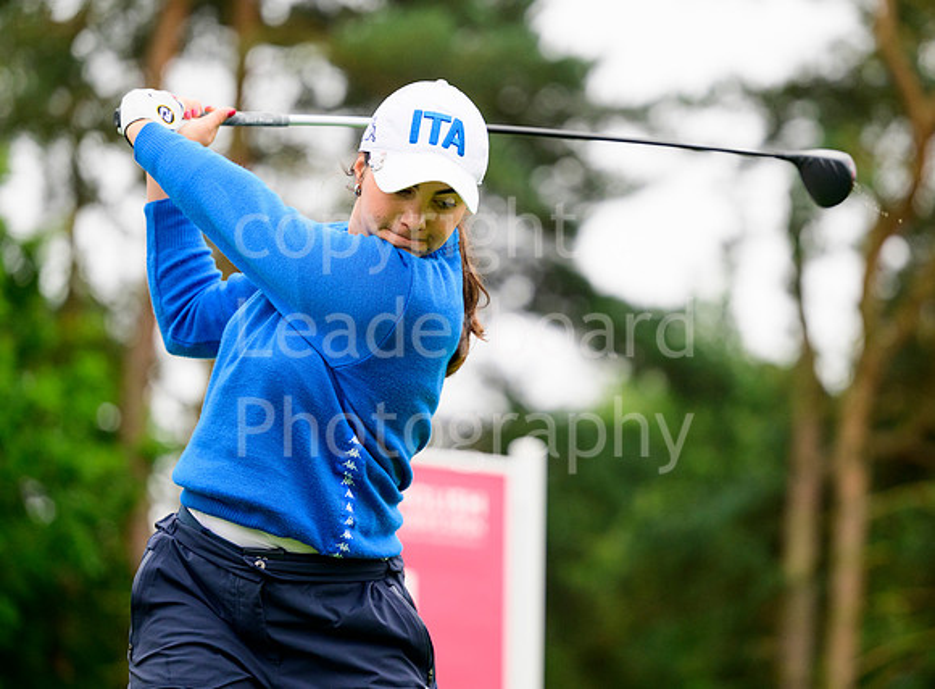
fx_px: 3942
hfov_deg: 13.5
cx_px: 507
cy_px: 314
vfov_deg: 10.0
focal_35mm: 147
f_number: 2.8
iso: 1000
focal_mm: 125
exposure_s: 1/1250
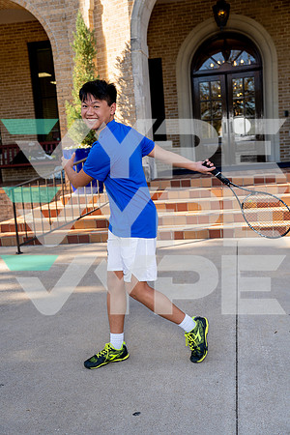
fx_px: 471
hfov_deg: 34.2
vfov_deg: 49.6
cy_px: 218
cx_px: 145
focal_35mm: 39
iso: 100
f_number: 4
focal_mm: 39
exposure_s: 1/250
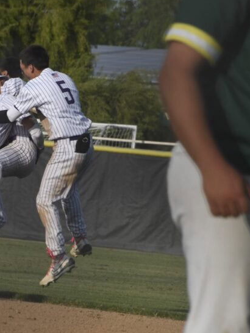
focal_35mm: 649
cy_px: 163
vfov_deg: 3.1
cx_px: -30
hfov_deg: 2.3
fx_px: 6245
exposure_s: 1/800
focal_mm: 240
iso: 640
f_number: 13
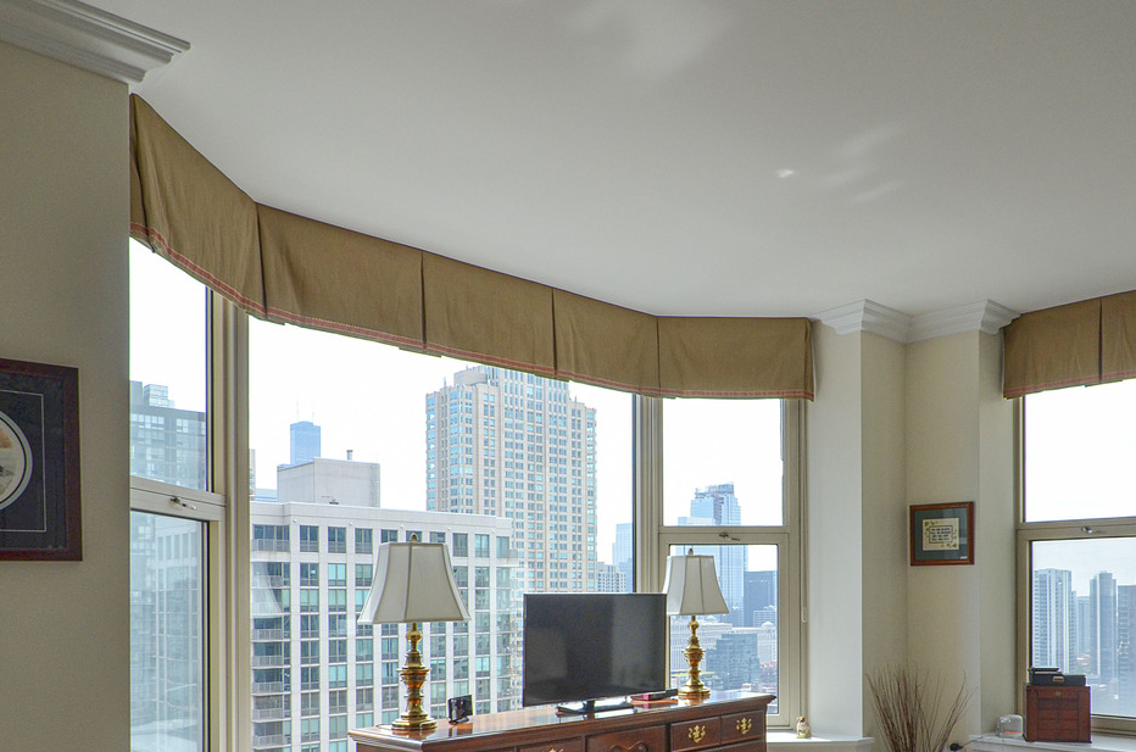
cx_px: 749
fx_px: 909
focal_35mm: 29
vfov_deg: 42.8
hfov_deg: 62.5
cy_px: 609
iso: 200
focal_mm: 11
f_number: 6.3
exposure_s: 1/160
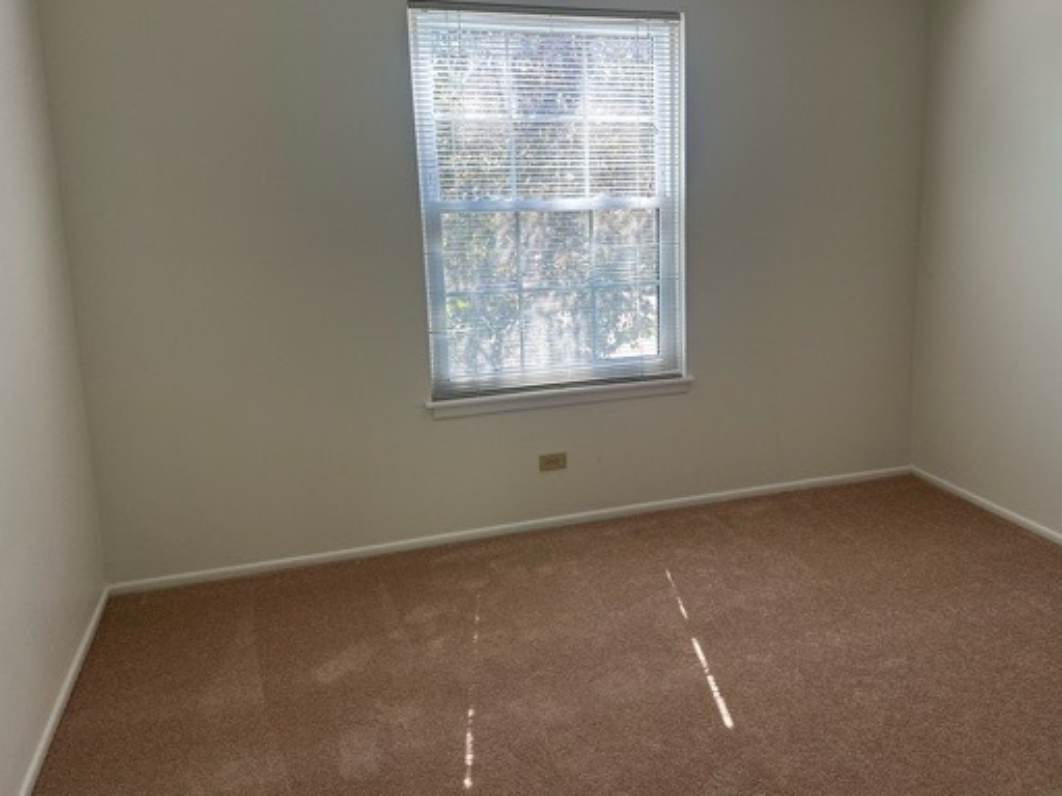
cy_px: 336
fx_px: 920
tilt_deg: -10.1
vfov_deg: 46.6
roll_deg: -0.1
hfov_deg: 59.5
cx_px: 637
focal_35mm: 30
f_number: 1.78
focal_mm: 6.86
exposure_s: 1/163
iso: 100
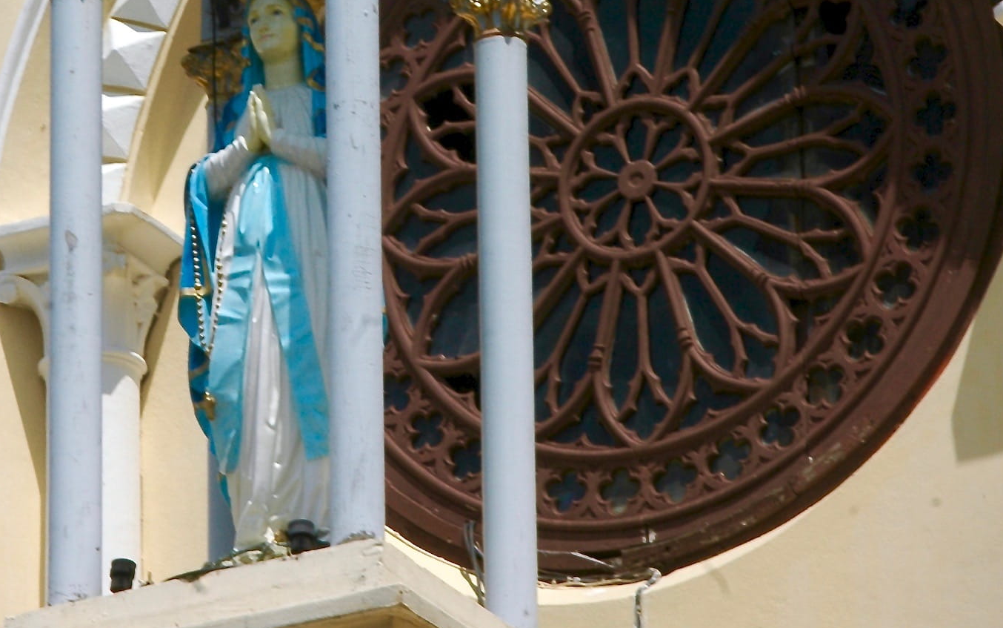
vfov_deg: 3.0
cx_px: 295
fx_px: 12058
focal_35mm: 441
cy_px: -39
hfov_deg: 4.8
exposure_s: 1/200
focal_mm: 130
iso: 200
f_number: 18
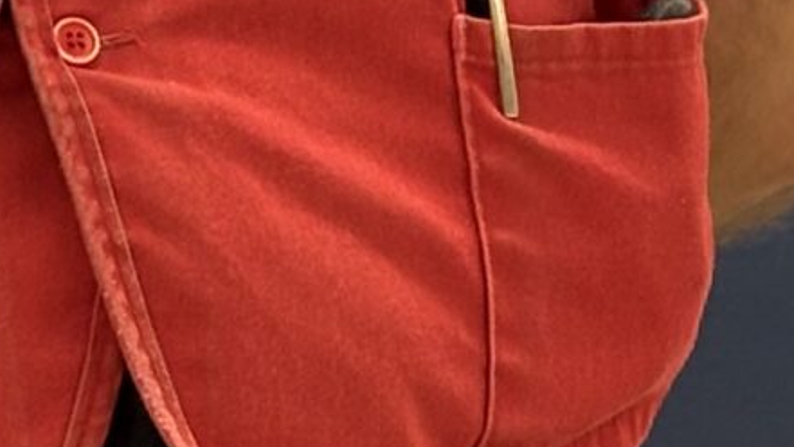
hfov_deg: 6.5
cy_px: -1287
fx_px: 6926
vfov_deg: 3.5
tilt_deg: +14.8
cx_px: -23
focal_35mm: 329
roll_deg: +3.6
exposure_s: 1/60
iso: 50
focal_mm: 5.96
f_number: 1.6
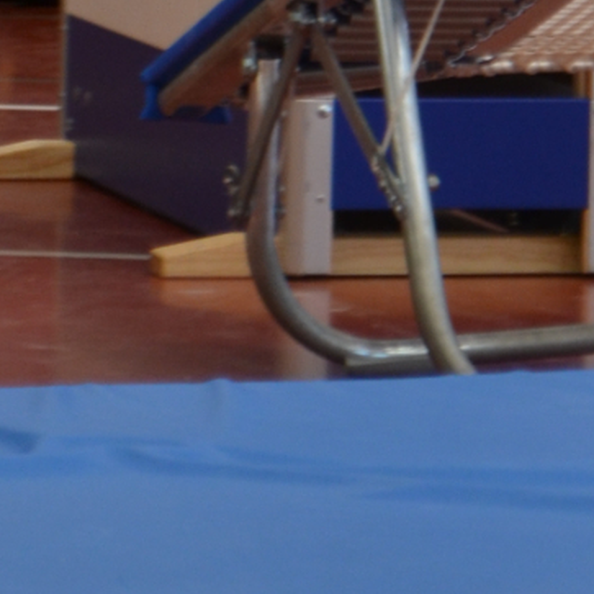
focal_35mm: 395
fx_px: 7676
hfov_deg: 4.4
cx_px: 528
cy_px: -1077
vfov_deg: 4.3
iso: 400
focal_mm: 55
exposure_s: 1/20
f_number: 5.6
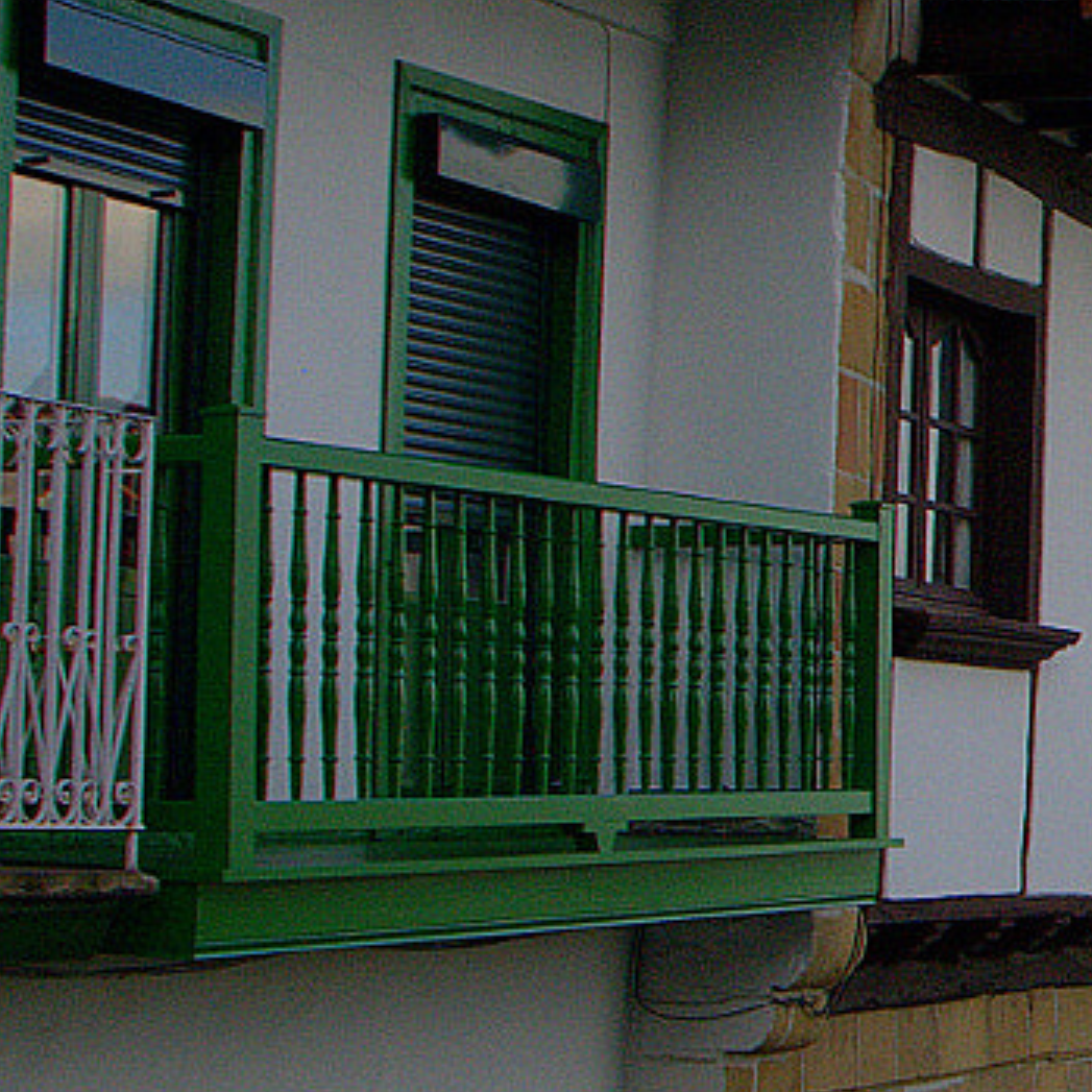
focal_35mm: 105
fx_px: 3747
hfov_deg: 14.9
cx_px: 1818
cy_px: 314
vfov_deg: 16.5
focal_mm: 18
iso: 200
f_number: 8
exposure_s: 1/400
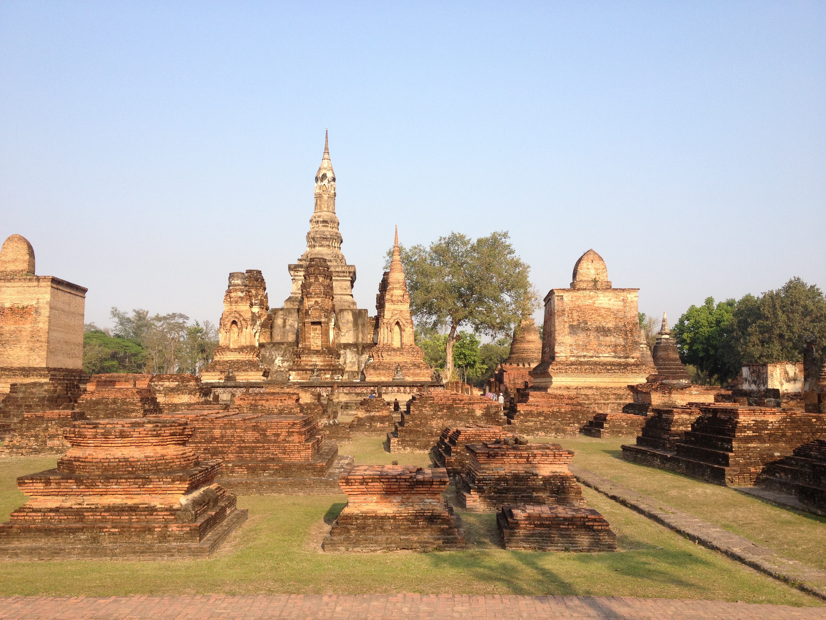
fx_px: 835
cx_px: 413
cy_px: 310
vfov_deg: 40.7
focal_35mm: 35
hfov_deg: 52.6
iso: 50
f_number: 2.4
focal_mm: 4.28
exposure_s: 1/746
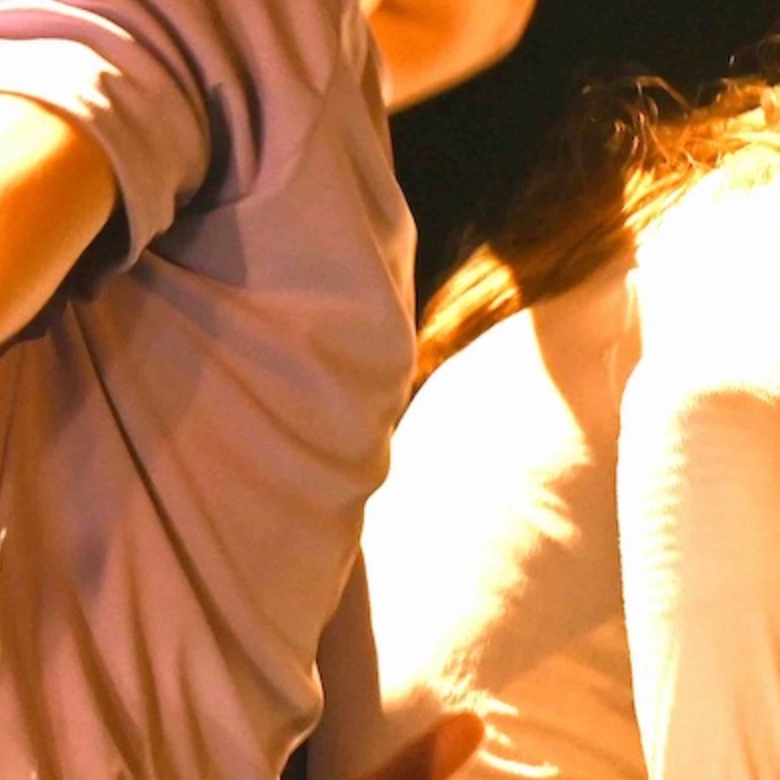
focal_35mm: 543
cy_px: -9
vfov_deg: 3.2
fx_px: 13843
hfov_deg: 3.2
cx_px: -732
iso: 2500
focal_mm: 130
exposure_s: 1/80
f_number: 7.1
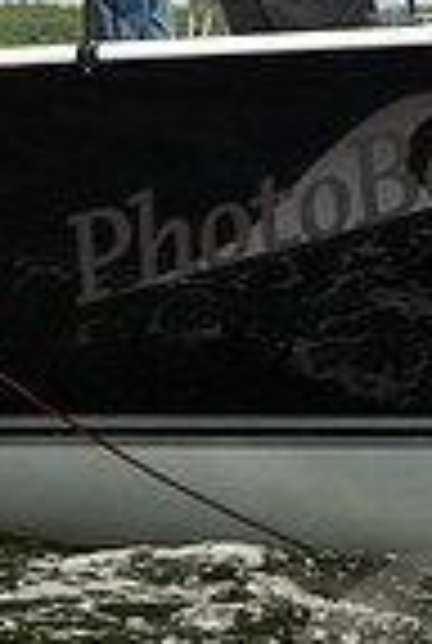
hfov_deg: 4.9
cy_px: 18
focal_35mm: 283
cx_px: -164
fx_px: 5069
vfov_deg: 7.2
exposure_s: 1/1600
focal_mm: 70
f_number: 8
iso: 280
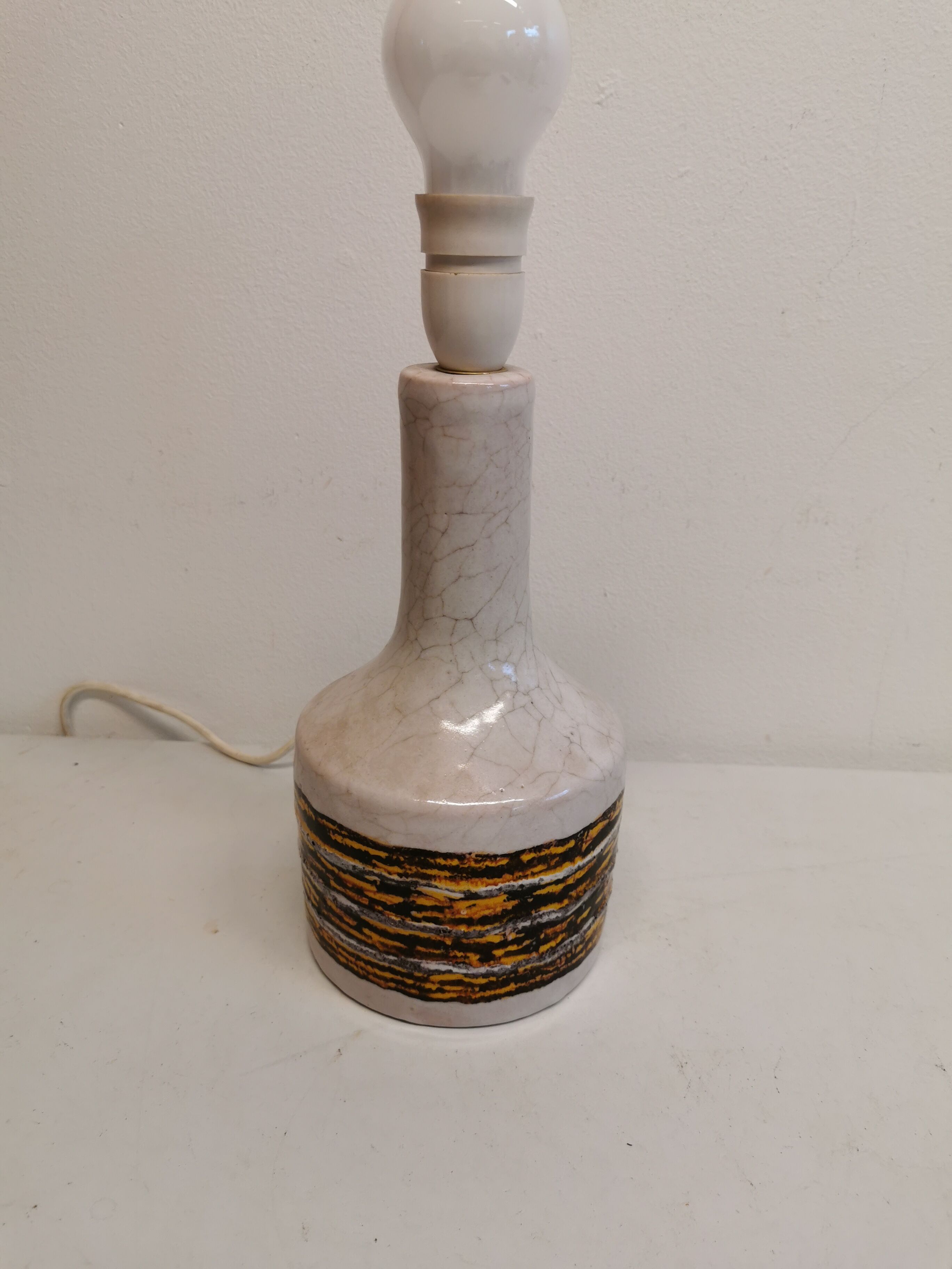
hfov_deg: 51.4
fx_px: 990
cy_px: 634
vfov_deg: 65.3
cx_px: 476
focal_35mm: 27
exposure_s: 1/100
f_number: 1.6
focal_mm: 5.56
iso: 64
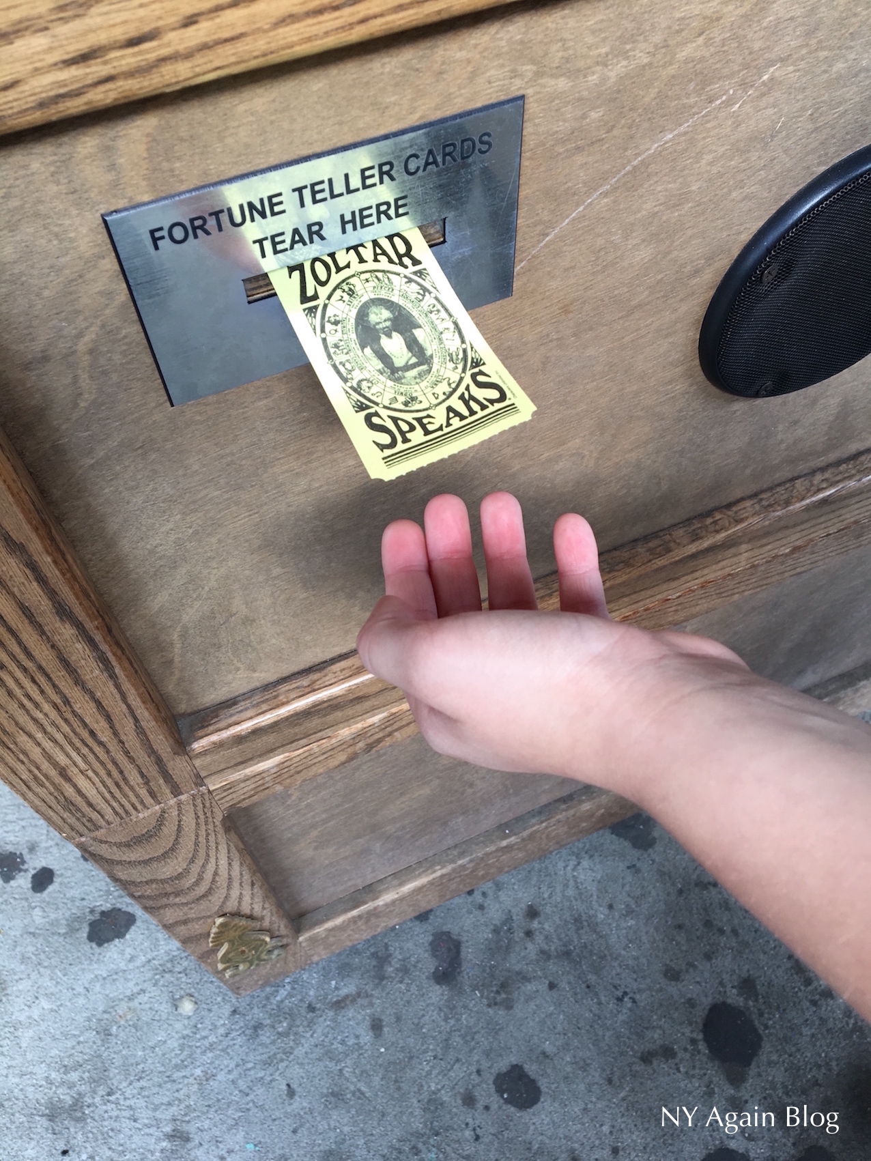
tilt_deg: -58.1
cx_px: 436
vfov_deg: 61.7
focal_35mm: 29
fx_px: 973
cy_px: 580
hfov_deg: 48.2
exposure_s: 1/60
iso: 32
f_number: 2.2
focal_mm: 4.15
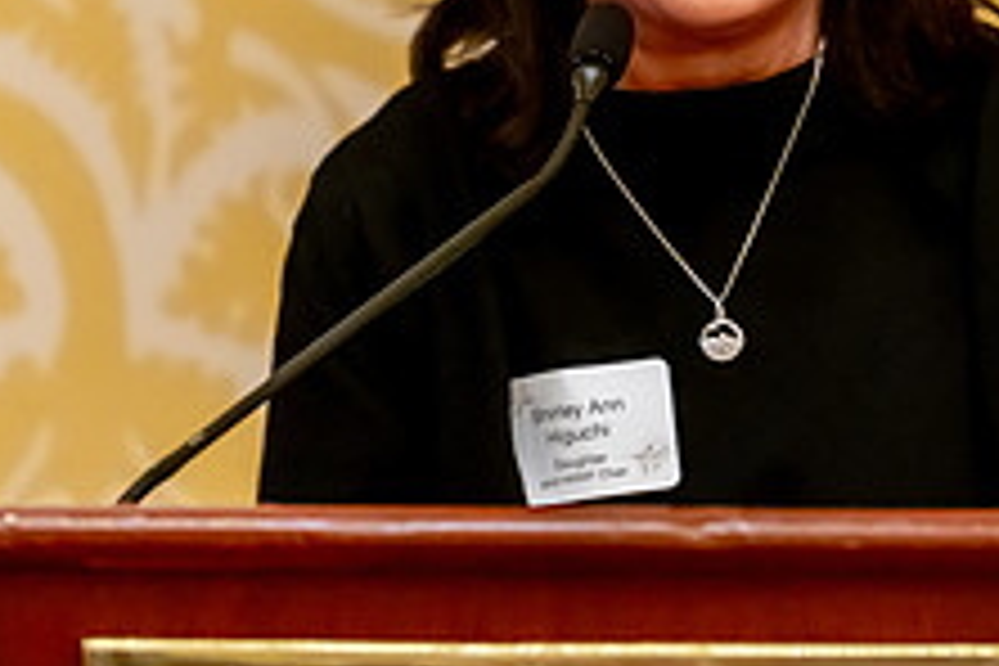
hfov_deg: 3.6
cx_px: 954
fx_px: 16066
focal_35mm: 579
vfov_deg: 2.4
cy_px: 66
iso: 5000
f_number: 2.8
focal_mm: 200
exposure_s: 1/200
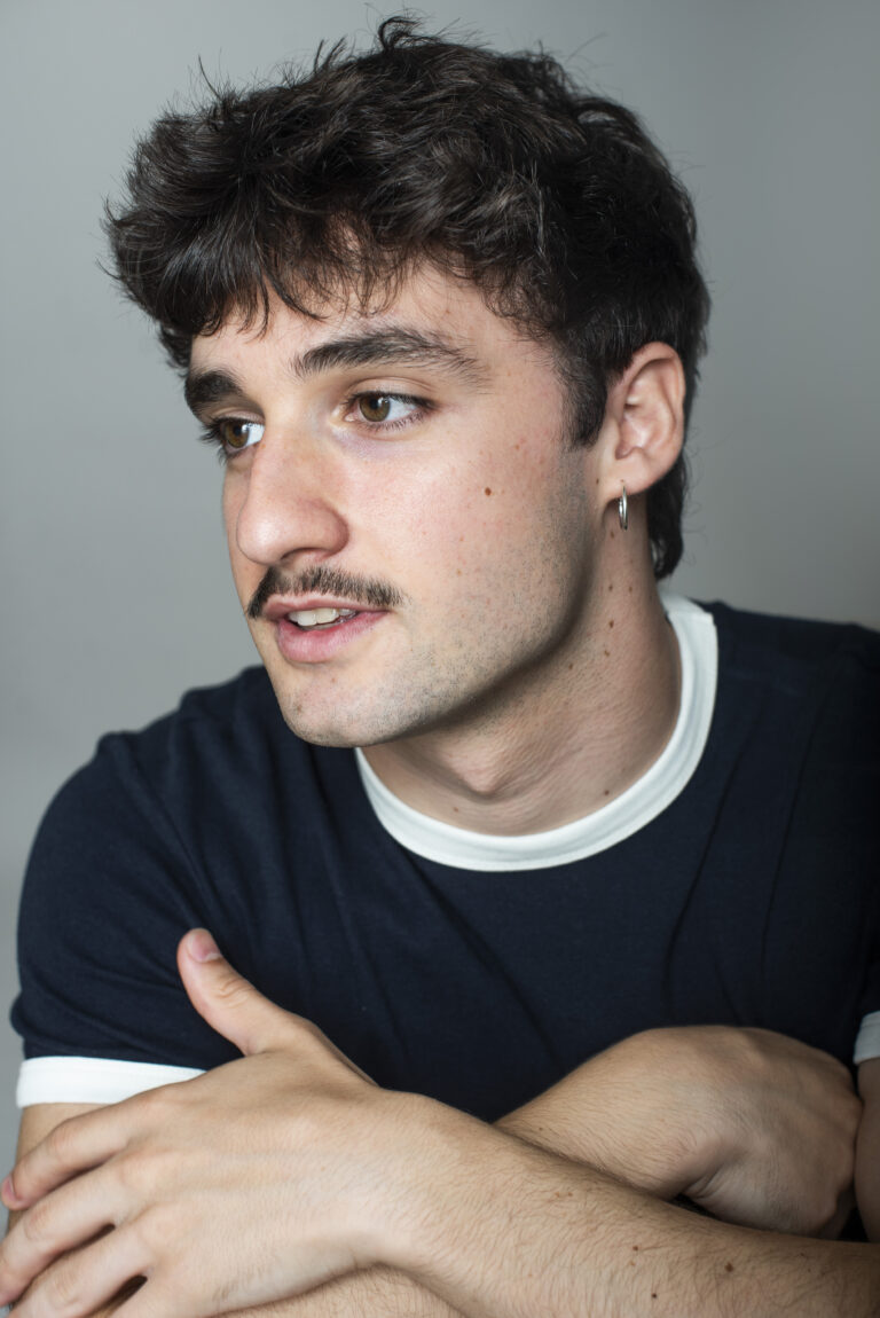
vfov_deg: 39.6
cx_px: 440
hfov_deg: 27.0
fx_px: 1831
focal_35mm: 50
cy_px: 659
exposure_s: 1/125
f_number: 5
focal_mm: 50
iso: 125
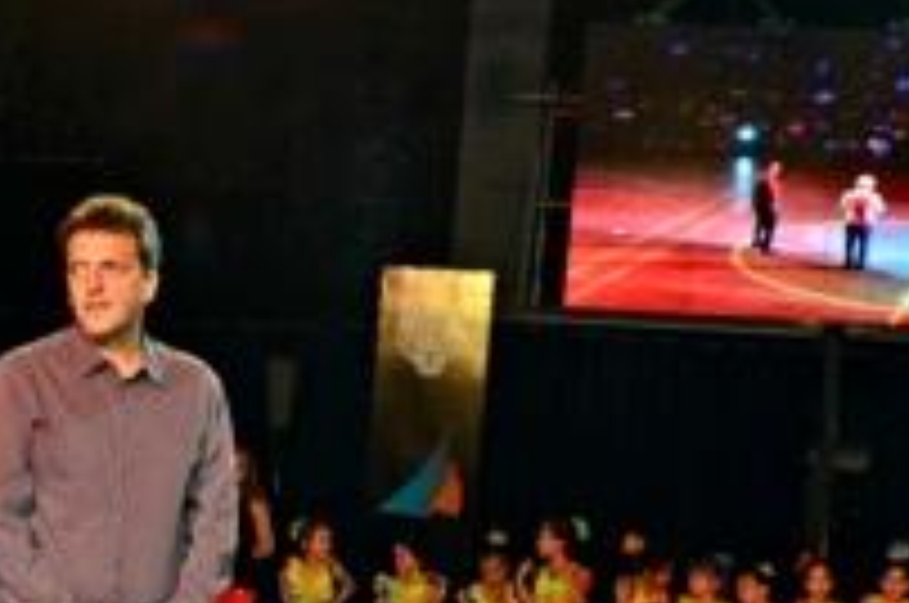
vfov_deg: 14.4
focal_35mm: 93
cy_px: 648
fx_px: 2344
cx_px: 176
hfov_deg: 21.7
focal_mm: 28
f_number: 7.1
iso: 800
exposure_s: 1/60
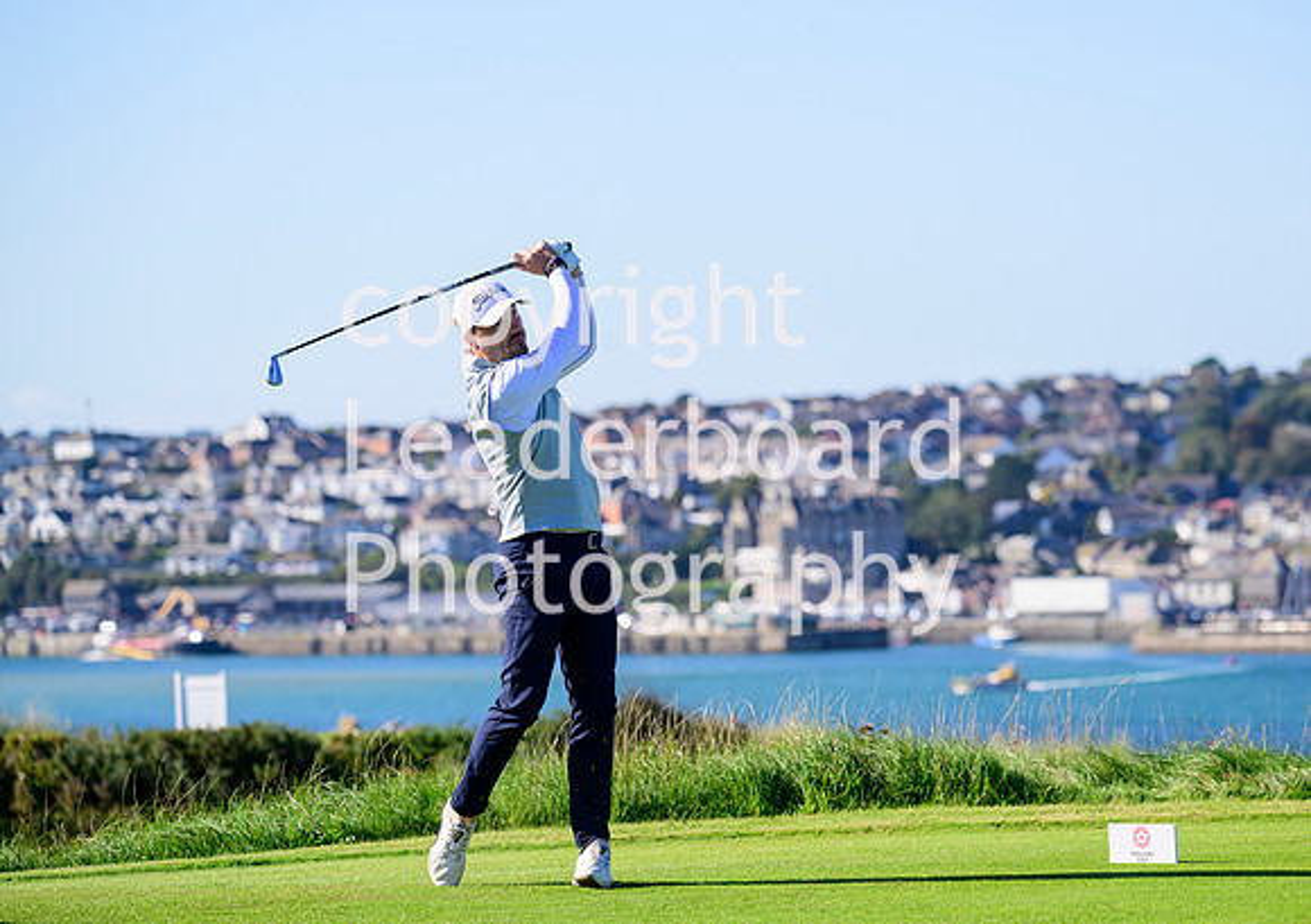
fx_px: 7214
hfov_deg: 10.4
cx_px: 737
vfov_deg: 7.3
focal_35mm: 195
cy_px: 488
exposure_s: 1/1600
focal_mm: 175
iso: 400
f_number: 5.6
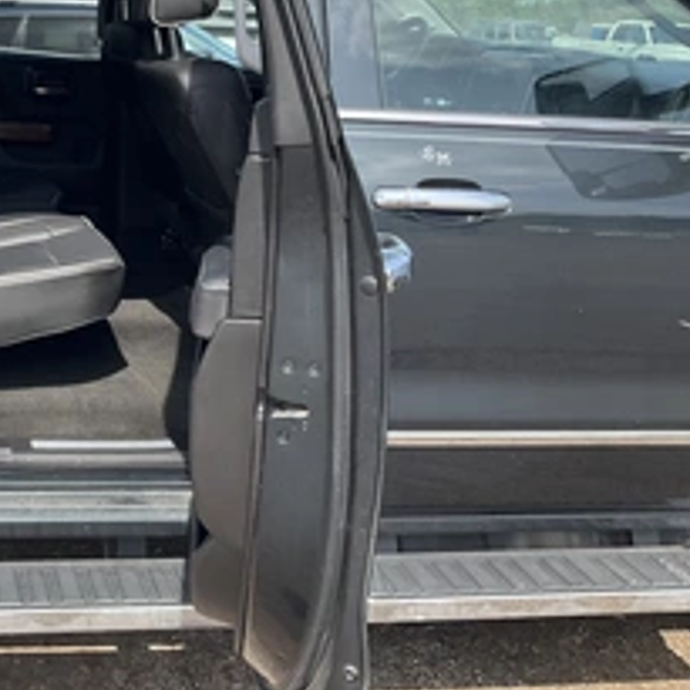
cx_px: 20
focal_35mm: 50
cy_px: 202
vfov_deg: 33.6
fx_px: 1128
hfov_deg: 31.7
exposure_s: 1/700
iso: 25
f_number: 1.8
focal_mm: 3
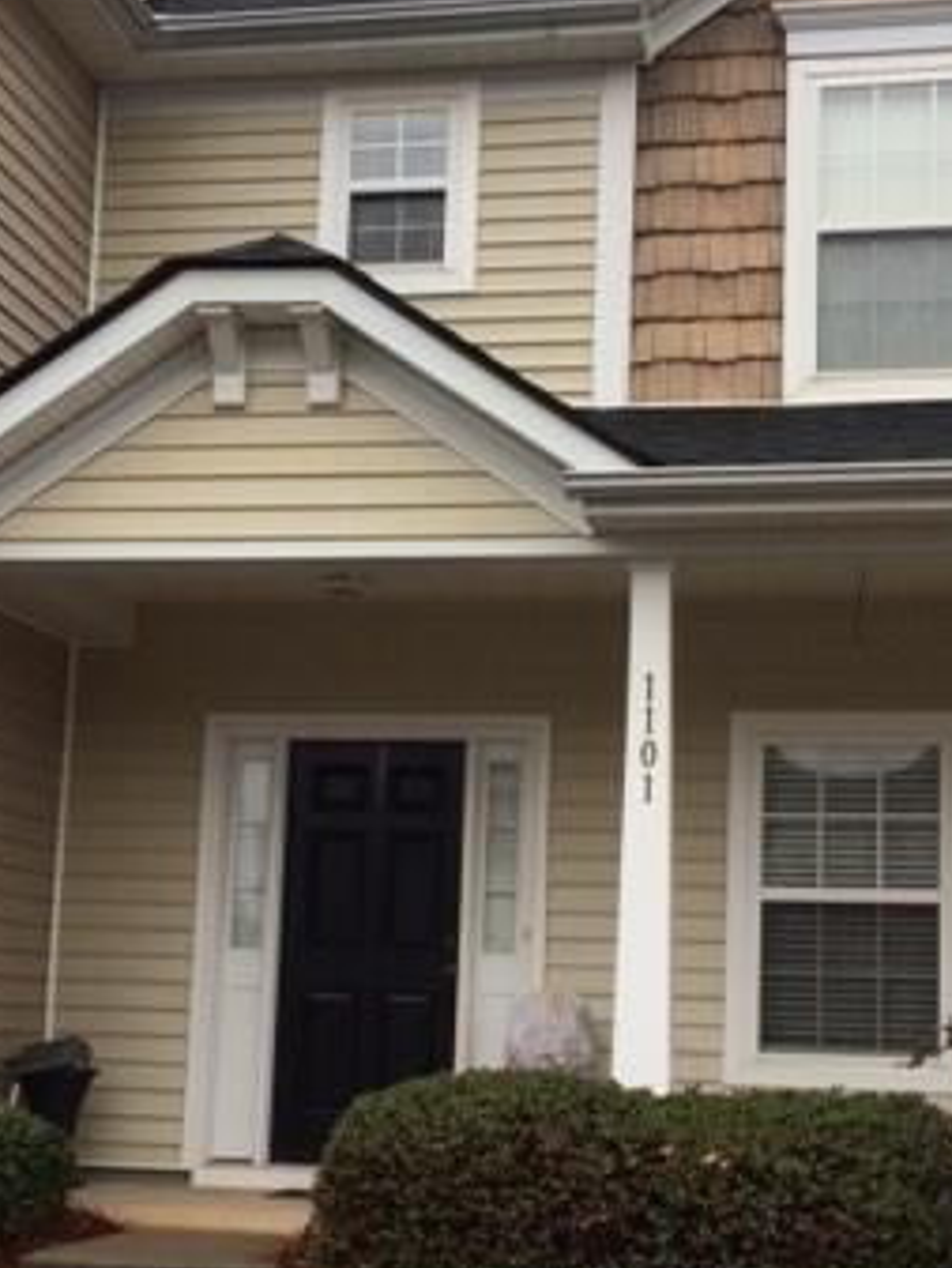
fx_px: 2016
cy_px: 722
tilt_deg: +4.9
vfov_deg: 34.9
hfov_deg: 26.6
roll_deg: -0.2
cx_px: 516
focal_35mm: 55
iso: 32
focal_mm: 4.15
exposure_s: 1/540
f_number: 2.2
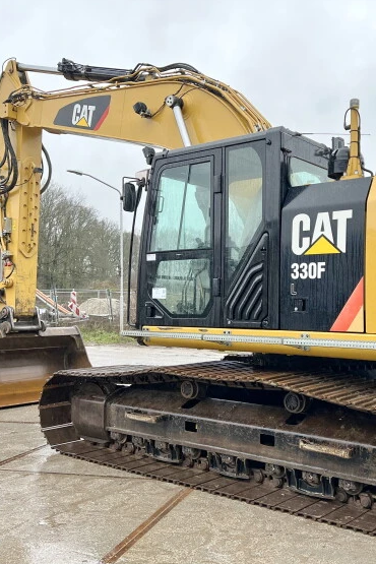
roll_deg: +0.3
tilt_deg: +0.7
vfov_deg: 51.9
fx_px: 580
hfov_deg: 34.9
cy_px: 287
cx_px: 299
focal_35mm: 37
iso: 64
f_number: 1.5
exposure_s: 1/121
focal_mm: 5.7
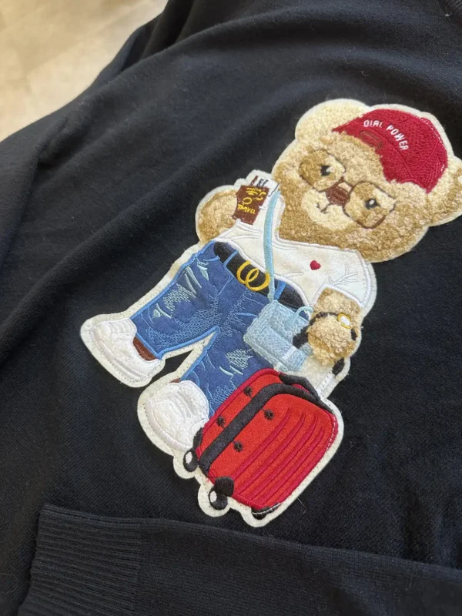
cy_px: 308
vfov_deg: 71.6
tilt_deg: -68.5
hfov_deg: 56.8
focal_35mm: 24
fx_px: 427
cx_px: 231
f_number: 1.78
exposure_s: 1/93
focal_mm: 6.86
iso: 250
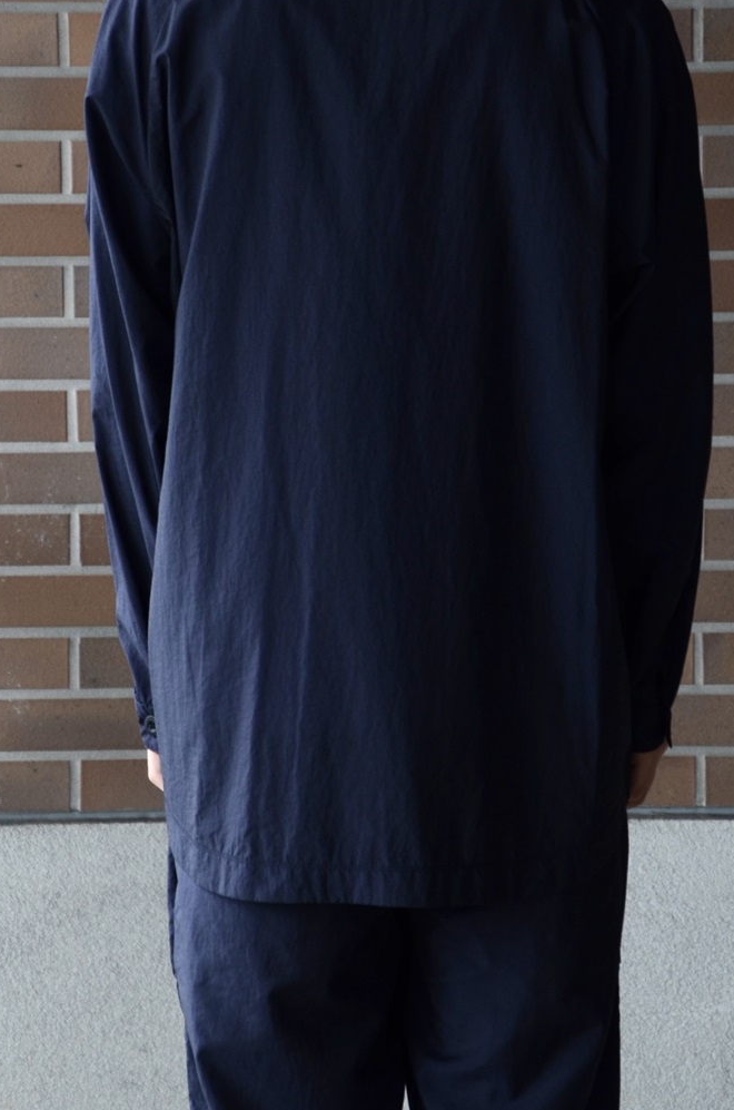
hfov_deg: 8.6
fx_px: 4886
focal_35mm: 159
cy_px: 417
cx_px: 381
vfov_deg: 12.9
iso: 320
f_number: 5.3
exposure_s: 1/100
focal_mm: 70
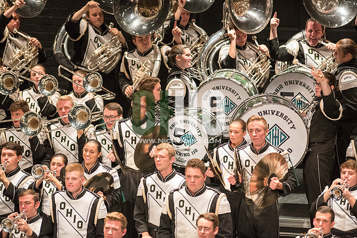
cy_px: 119
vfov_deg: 4.6
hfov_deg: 6.9
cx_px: 178
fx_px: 2976
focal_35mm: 300
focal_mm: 300
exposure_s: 1/500
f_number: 2.8
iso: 4000
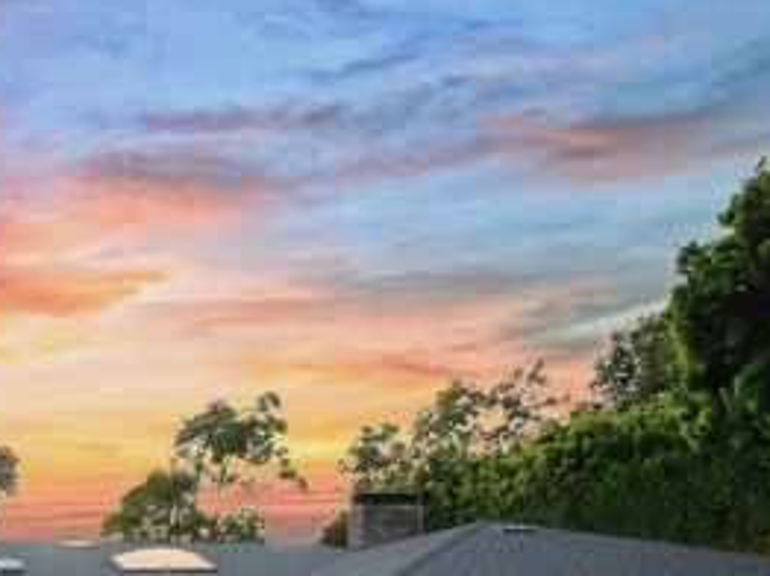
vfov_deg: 29.3
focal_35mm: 44
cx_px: -41
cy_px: 647
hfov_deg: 37.3
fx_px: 978
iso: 3200
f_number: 6.3
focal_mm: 9
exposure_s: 1/20
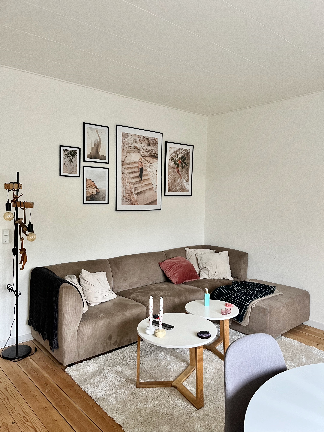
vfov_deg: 67.3
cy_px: 216
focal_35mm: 26
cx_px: 162
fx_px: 324
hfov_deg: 53.1
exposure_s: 1/50
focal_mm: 5.1
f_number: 1.6
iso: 160
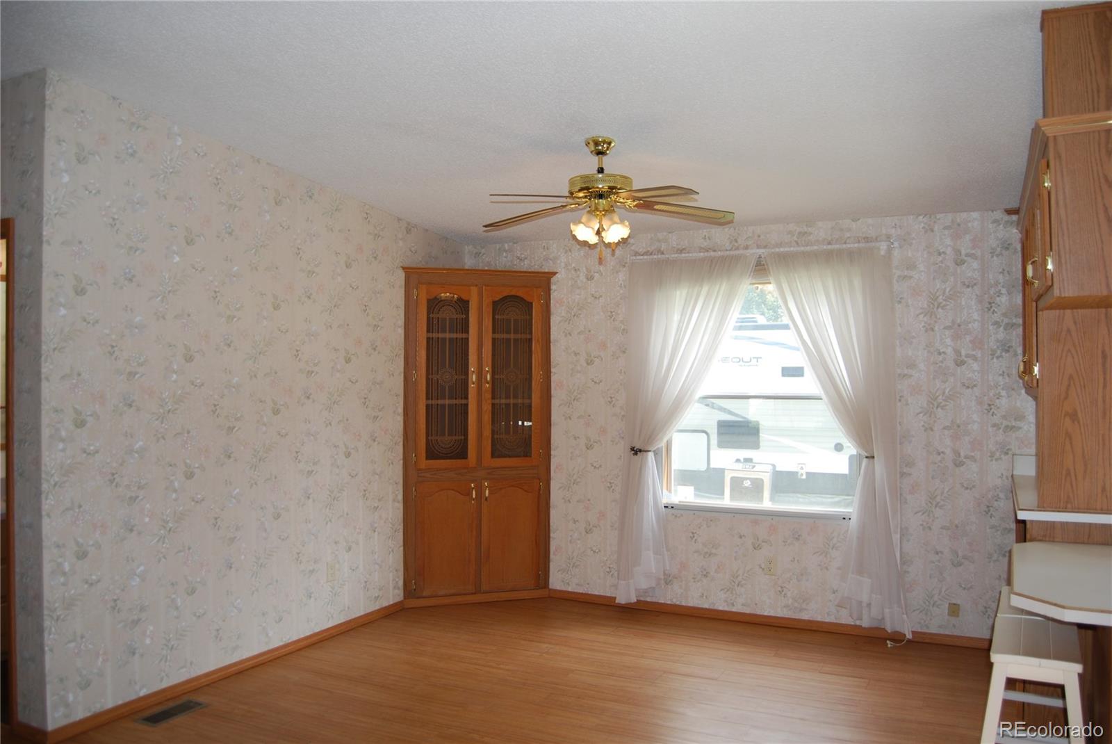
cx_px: 556
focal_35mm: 27
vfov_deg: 48.0
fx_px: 835
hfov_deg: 67.3
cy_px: 372
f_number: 3.5
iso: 200
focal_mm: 18
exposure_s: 1/125
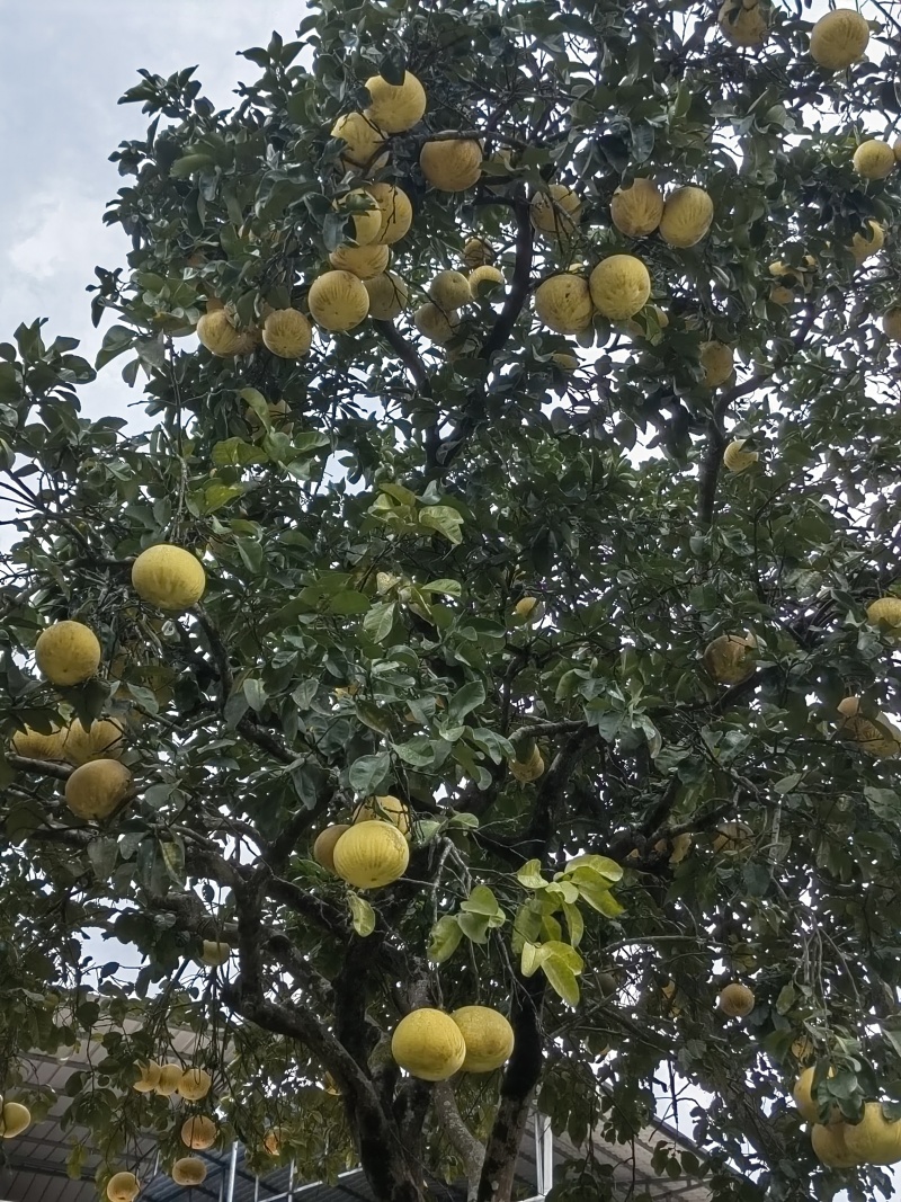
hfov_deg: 30.9
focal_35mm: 47
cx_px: 450
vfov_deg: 40.4
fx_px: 1631
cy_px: 601
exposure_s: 1/2000
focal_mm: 5.52
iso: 50
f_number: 1.9
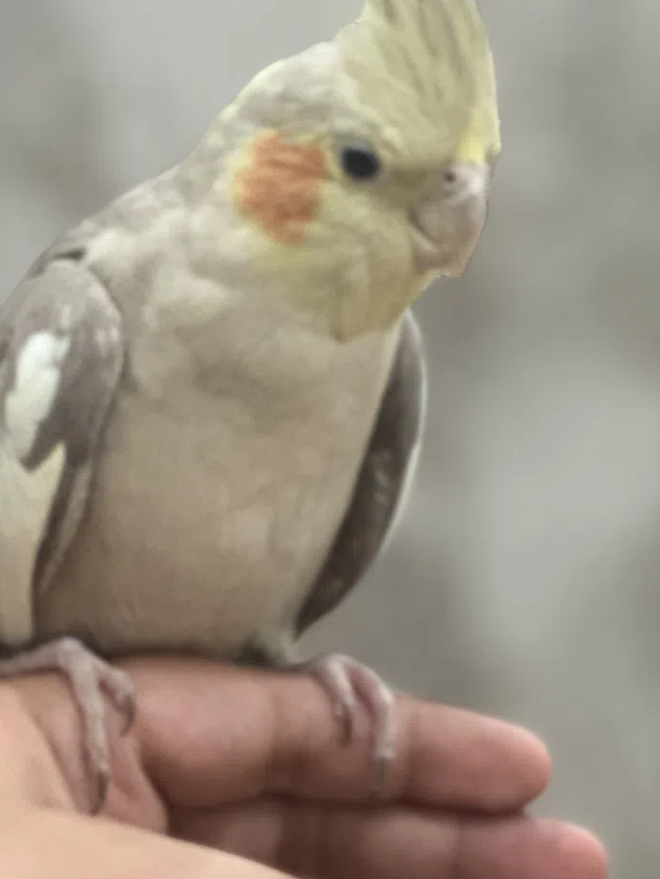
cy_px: 268
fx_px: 2922
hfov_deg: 12.9
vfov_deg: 17.1
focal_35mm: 115
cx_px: 368
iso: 320
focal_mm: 9
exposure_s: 1/34
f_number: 2.8
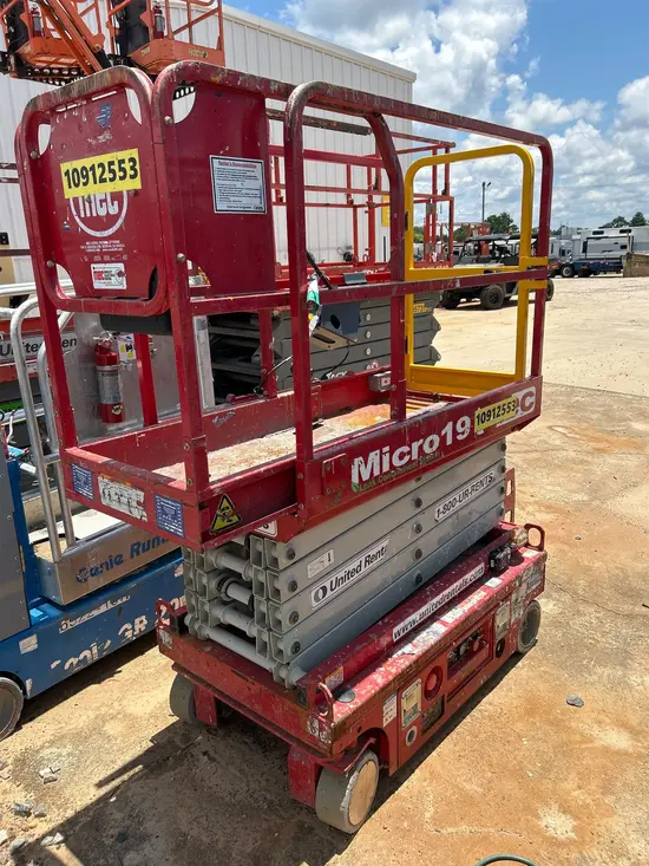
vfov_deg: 67.3
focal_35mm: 26
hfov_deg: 53.1
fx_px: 650
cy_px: 433
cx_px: 324
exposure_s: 1/3356
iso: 50
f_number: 1.5
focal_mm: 5.7
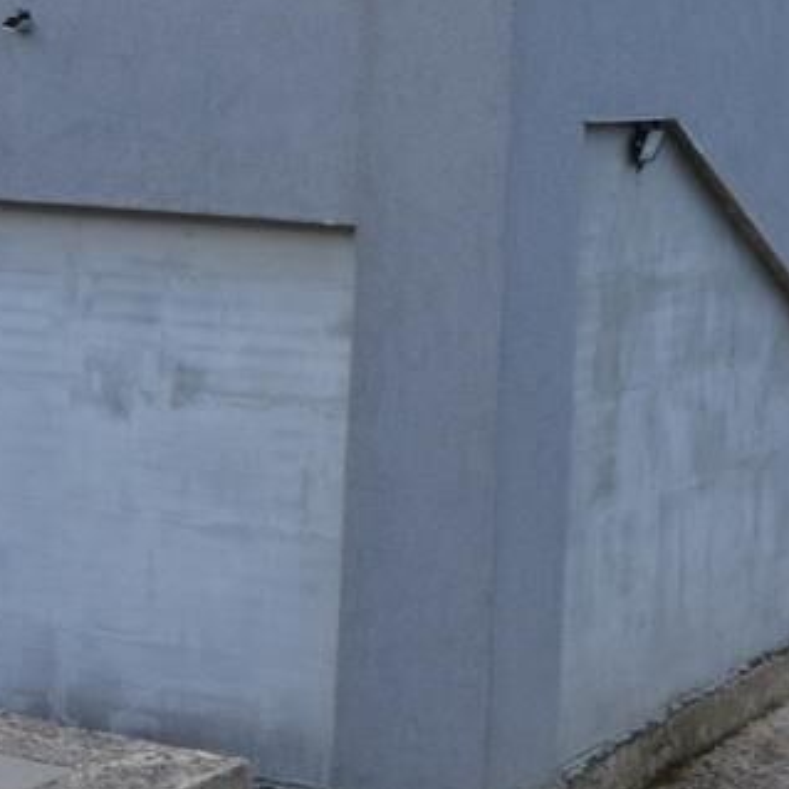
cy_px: -64
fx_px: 2476
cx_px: 695
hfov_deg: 17.9
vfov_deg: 17.5
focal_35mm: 96
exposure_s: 1/250
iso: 400
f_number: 8
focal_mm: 10
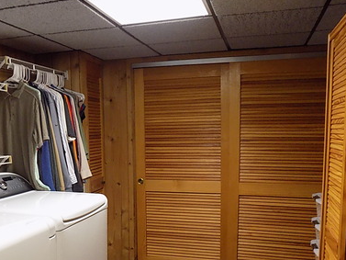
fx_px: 390
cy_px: 173
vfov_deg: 36.5
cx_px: 127
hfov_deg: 47.4
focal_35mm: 39
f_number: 3.1
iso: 320
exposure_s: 1/30
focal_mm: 4
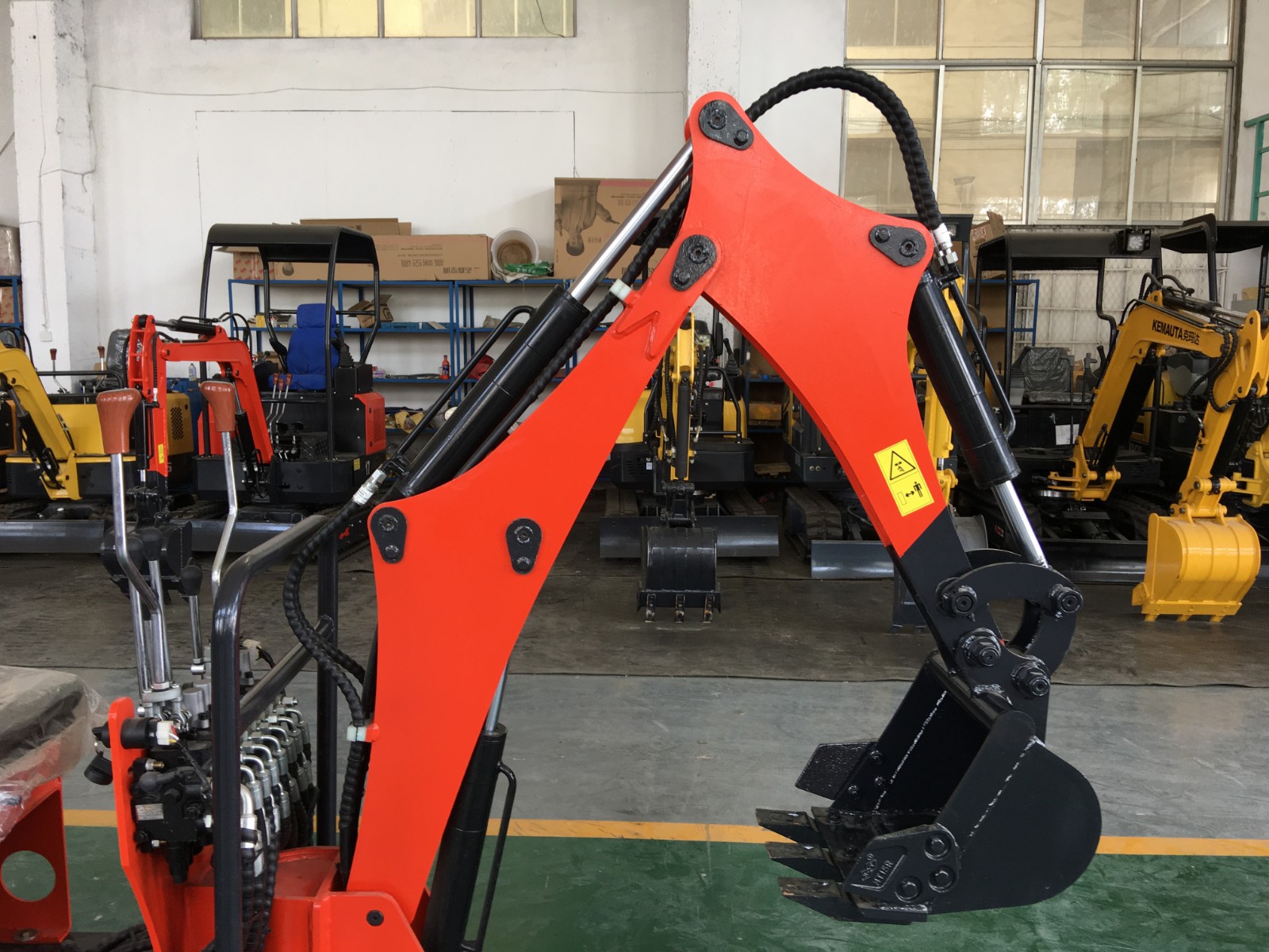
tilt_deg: -6.3
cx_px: 634
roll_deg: -0.2
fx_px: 1063
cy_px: 476
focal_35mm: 29
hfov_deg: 61.7
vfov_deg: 48.2
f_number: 2.2
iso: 32
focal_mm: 4.15
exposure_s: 1/50
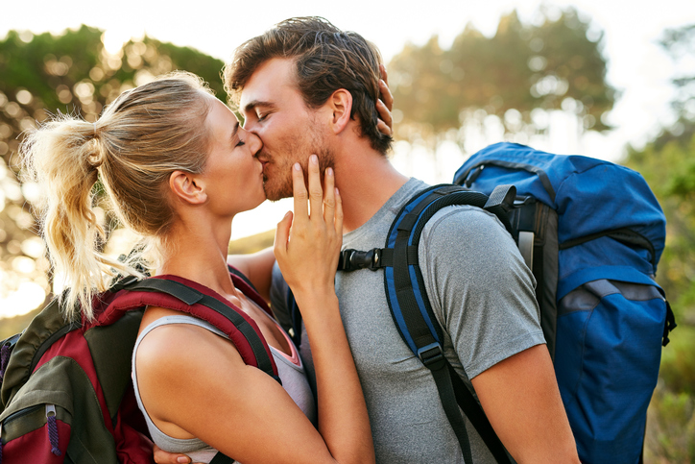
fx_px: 965
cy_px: 232
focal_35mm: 50
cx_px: 348
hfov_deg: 39.6
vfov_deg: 27.0
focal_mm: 50
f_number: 2.8
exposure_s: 1/400
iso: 200
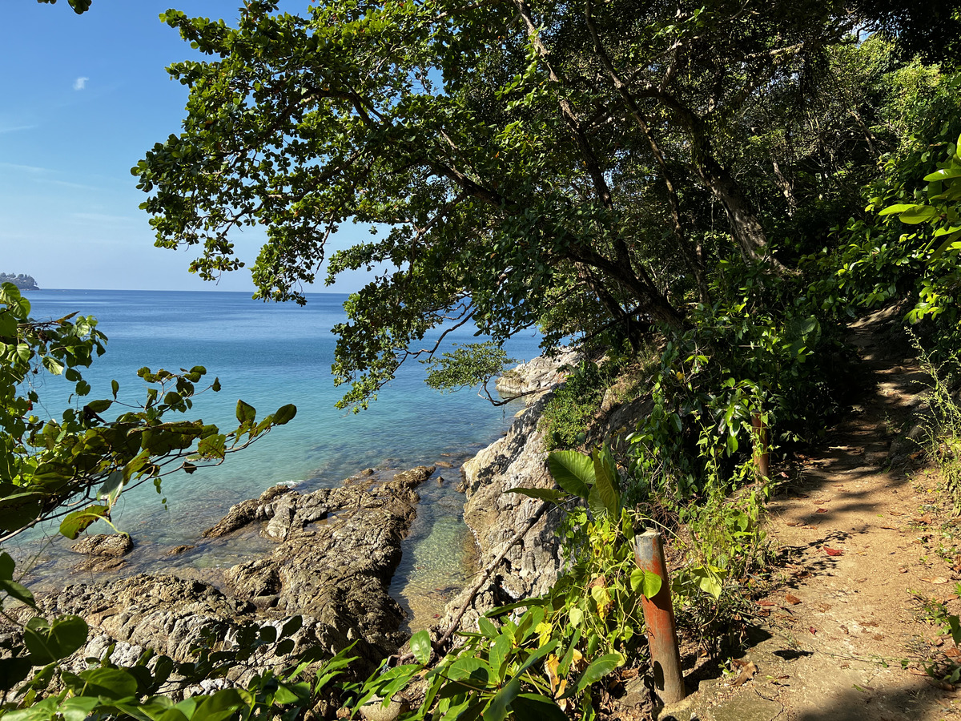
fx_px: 722
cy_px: 360
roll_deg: -0.6
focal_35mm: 26
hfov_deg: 67.3
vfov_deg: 53.1
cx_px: 480
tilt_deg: -5.1
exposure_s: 1/2165
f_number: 1.5
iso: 50
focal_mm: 5.7
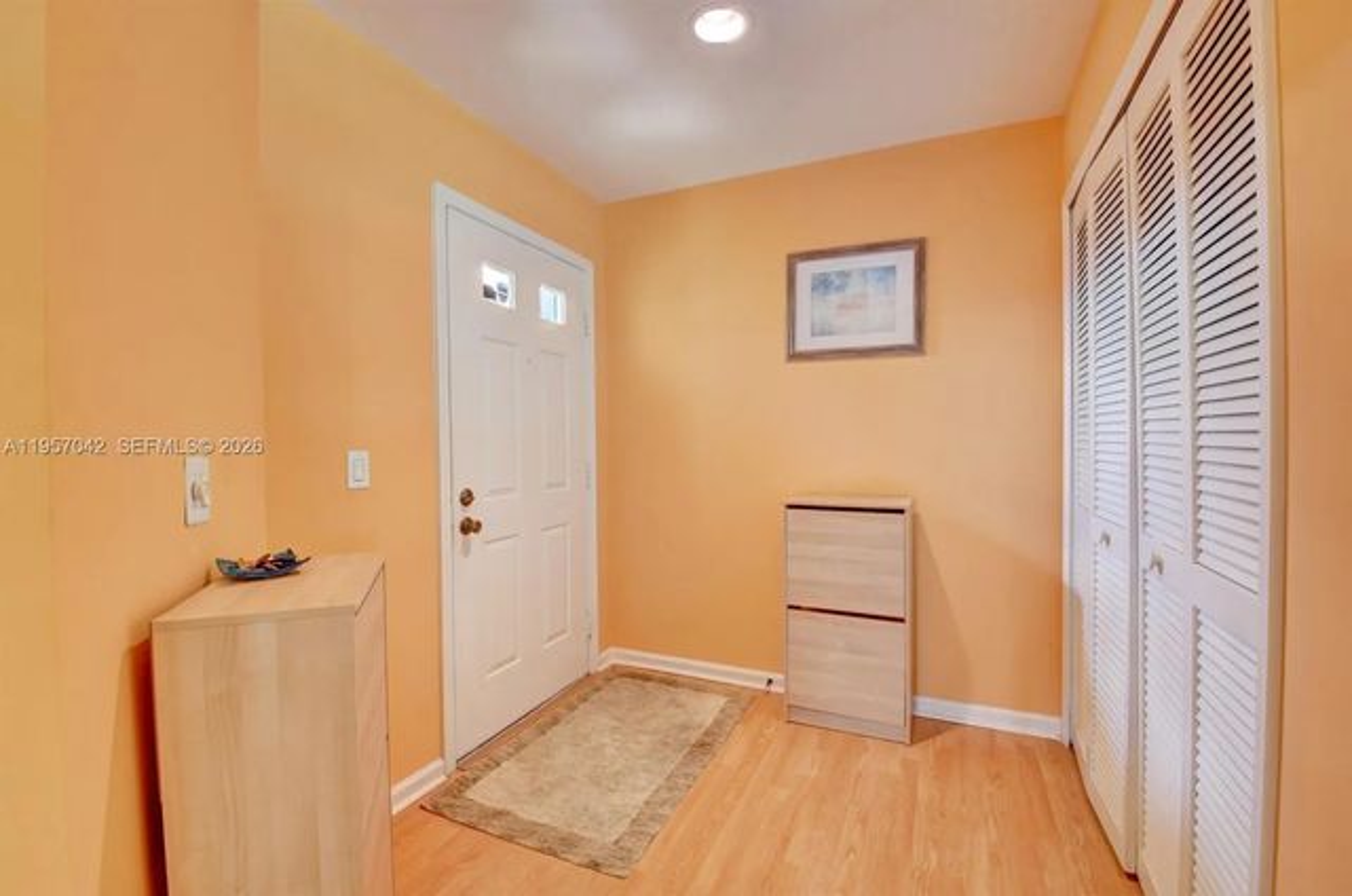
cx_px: 676
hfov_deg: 100.5
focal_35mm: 15
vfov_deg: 77.1
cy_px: 448
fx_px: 562
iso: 640
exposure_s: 1/10
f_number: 8
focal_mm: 10
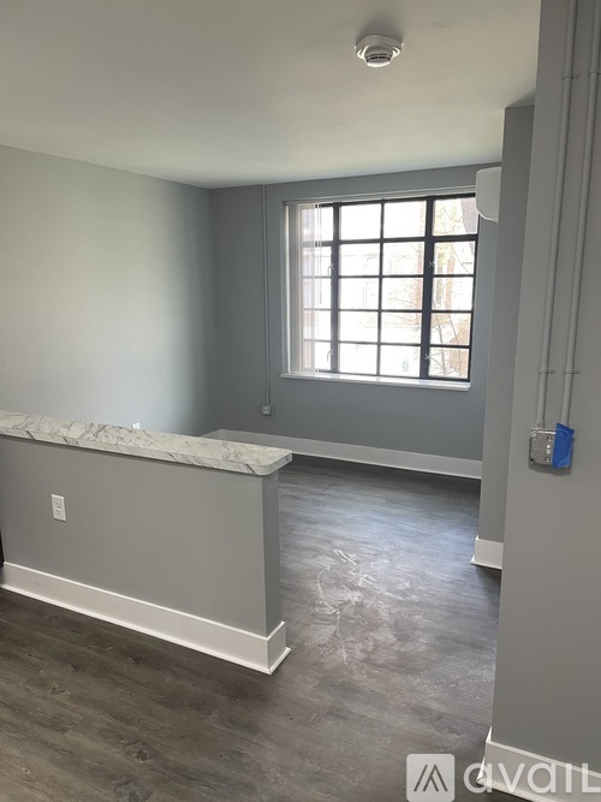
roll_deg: +0.8
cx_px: 300
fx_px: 602
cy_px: 401
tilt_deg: -10.0
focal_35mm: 26
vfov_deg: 67.3
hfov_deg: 53.0
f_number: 1.6
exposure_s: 1/60
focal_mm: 4.2
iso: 80
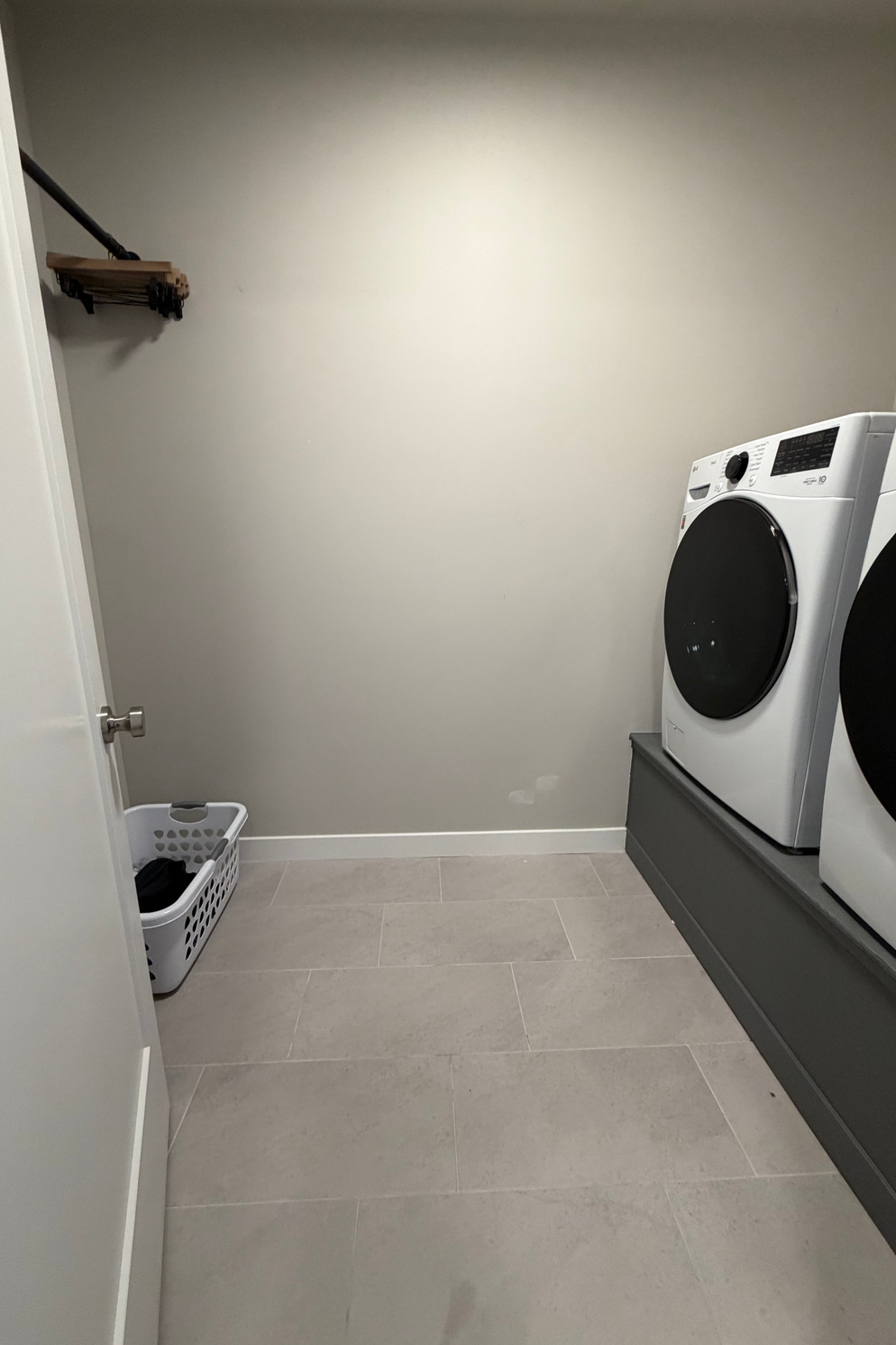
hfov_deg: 77.3
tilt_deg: -14.5
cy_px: 685
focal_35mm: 15
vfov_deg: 100.4
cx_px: 443
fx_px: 560
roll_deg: +0.0
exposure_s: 1/60
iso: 320
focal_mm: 2.22
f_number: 2.2
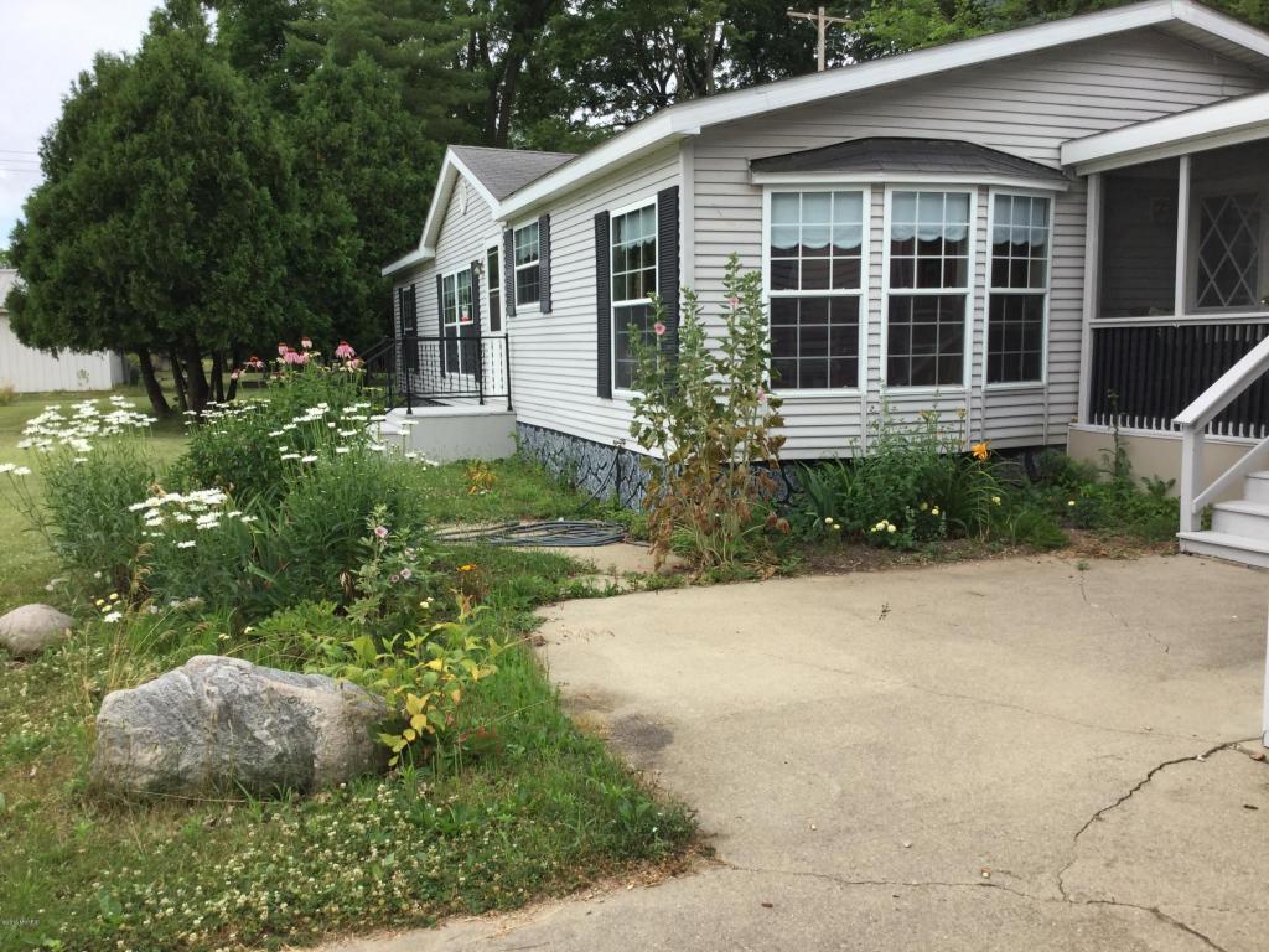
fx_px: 1136
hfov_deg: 58.4
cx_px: 634
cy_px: 476
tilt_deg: -3.8
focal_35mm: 31
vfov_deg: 45.4
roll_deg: +2.7
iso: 25
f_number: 2.4
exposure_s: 1/411
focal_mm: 3.3
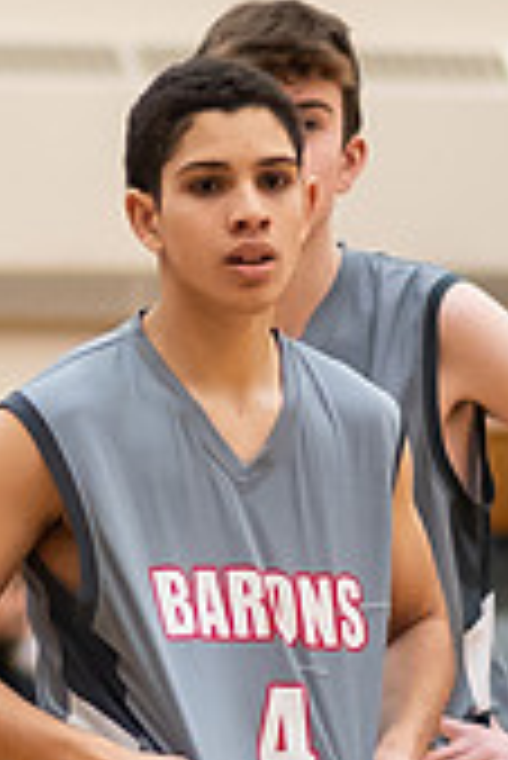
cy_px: 786
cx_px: 12
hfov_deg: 2.0
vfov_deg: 3.0
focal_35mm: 684
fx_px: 14447
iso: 2500
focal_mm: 85
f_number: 1.8
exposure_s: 1/1000
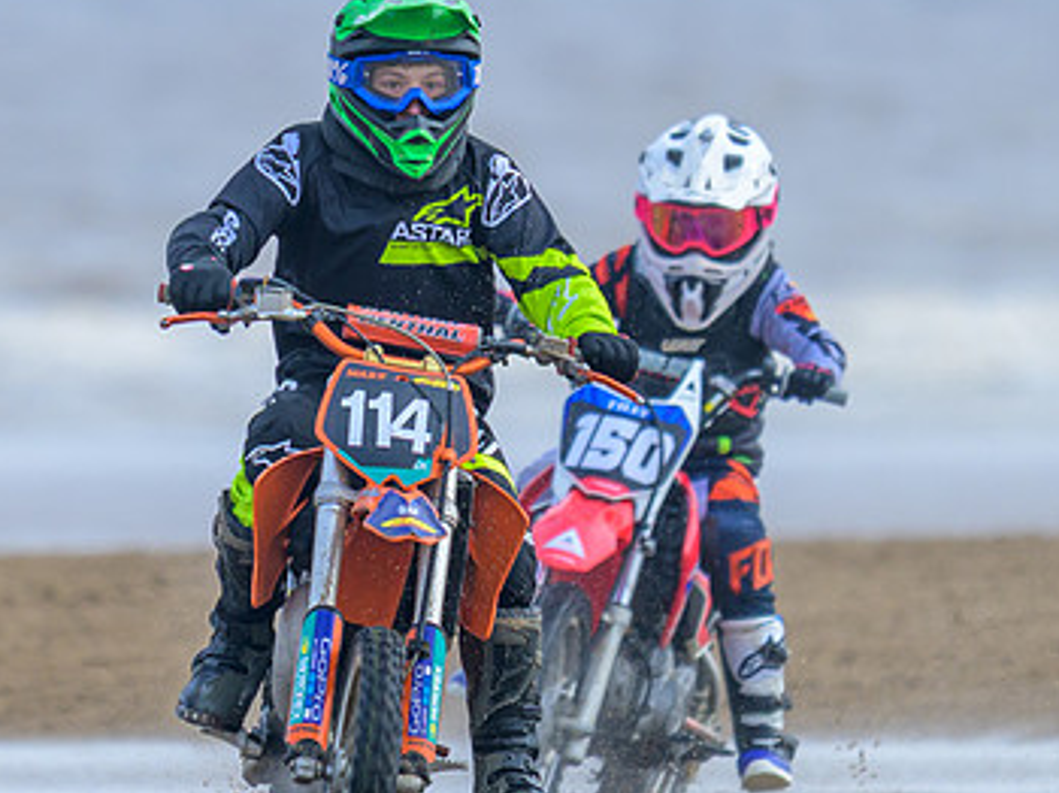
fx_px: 57230
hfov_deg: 1.1
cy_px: 477
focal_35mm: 1872
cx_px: 470
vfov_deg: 0.8
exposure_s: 1/500
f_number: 6.3
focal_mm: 600
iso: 250
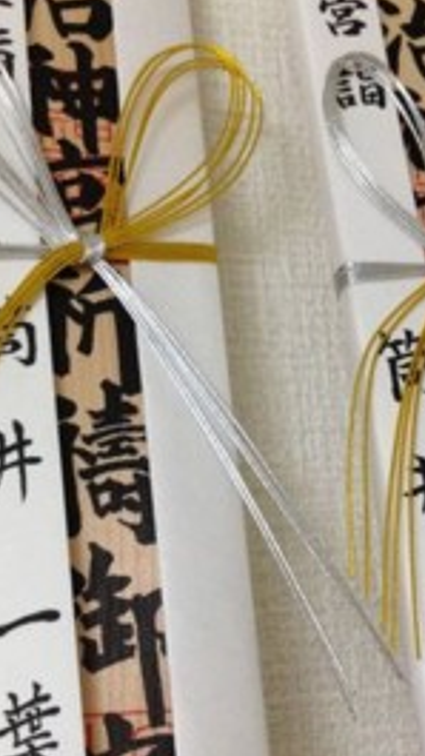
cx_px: 242
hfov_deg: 19.7
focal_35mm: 61
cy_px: 442
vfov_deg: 34.3
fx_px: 1222
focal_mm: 4.12
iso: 320
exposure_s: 1/20
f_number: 2.4
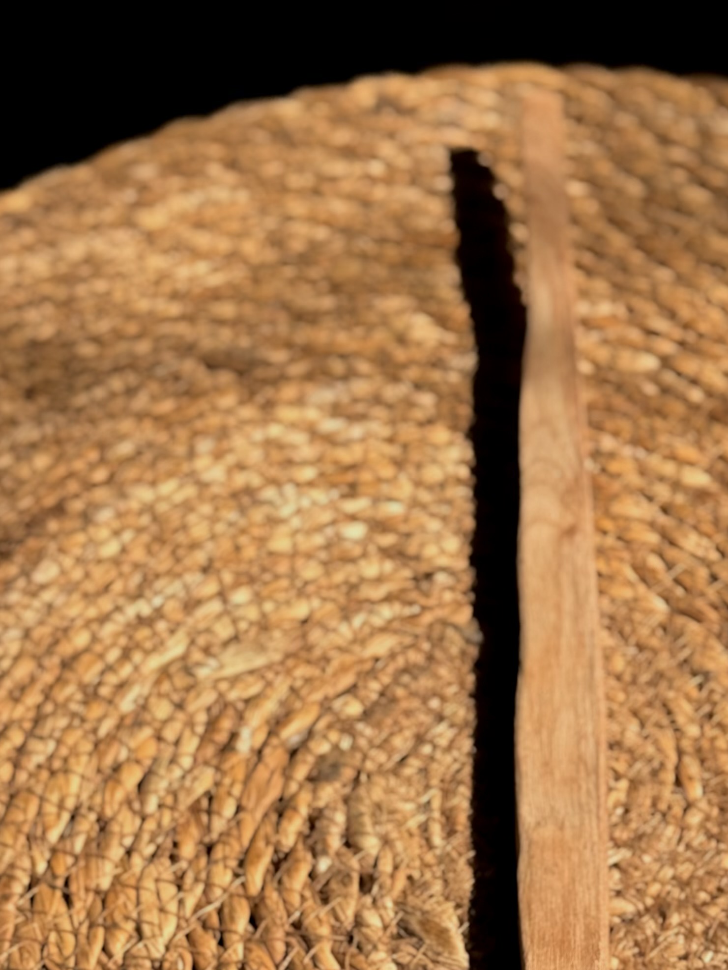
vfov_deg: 19.9
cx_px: 594
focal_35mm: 98
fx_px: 2748
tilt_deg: -49.6
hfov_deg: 15.0
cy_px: 714
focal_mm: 6.76
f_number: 1.78
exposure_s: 1/5208
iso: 80
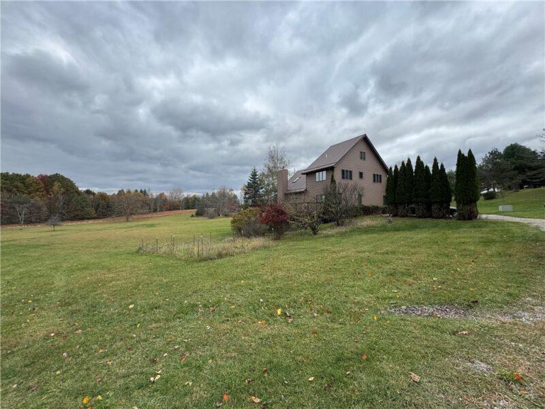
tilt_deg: +1.9
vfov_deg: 85.7
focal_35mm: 14
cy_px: 204
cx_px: 272
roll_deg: +0.6
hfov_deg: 102.1
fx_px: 220
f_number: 2.2
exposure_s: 1/492
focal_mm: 2.22
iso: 40
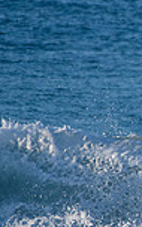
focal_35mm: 2095
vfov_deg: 1.0
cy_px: 159
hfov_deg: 0.6
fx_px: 12972
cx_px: 326
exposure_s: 1/2000
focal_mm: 500
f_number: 5.6
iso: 360
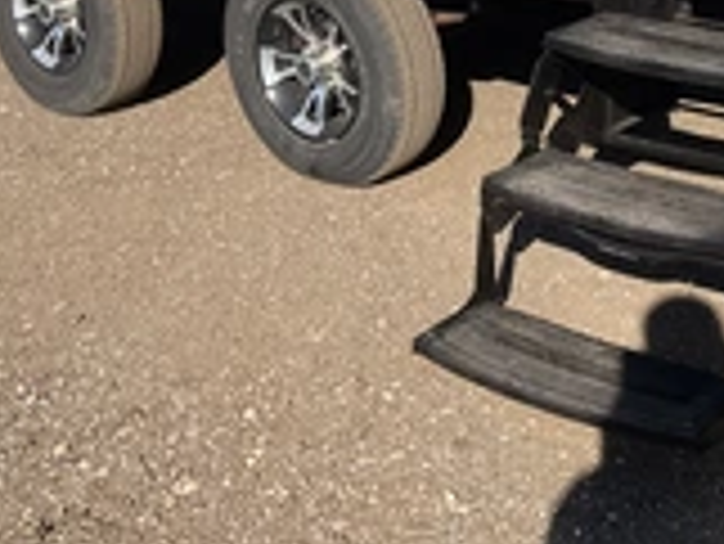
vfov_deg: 19.7
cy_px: -31
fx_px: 1507
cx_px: 630
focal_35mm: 72
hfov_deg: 26.3
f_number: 1.8
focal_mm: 3
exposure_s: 1/2538
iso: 25
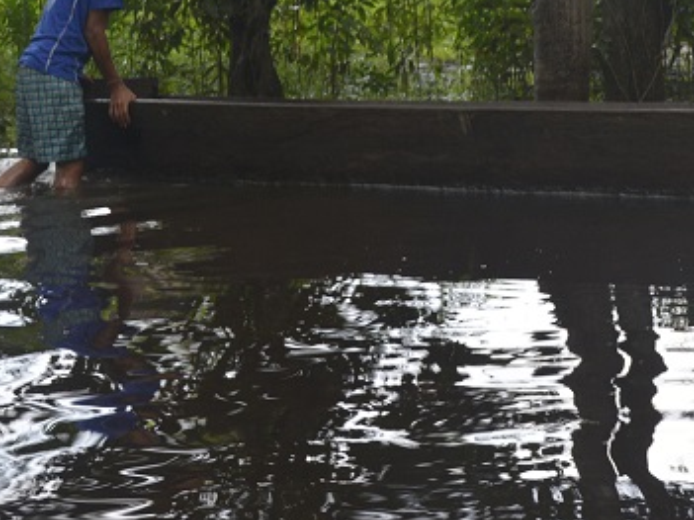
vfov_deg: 15.1
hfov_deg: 20.2
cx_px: 340
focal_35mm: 97
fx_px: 1944
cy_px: 57
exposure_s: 1/80
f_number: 4.5
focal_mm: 24
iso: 400
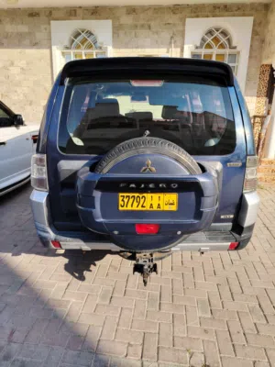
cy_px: 184
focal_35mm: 24
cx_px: 138
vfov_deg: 71.6
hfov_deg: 56.8
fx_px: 254
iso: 100
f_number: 1.75
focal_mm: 5.25
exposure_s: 1/612
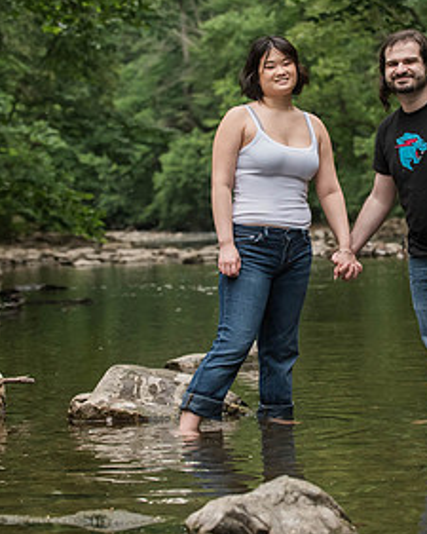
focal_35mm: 142
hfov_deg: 10.9
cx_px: 293
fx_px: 2242
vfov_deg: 13.6
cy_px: 205
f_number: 4
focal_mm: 70
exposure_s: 1/400
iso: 1600
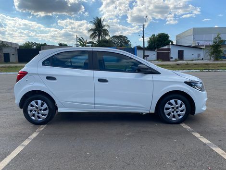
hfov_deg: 67.2
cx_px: 113
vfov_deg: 53.2
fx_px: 170
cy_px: 85
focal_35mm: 26
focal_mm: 4.25
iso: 32
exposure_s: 1/1727
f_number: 1.8
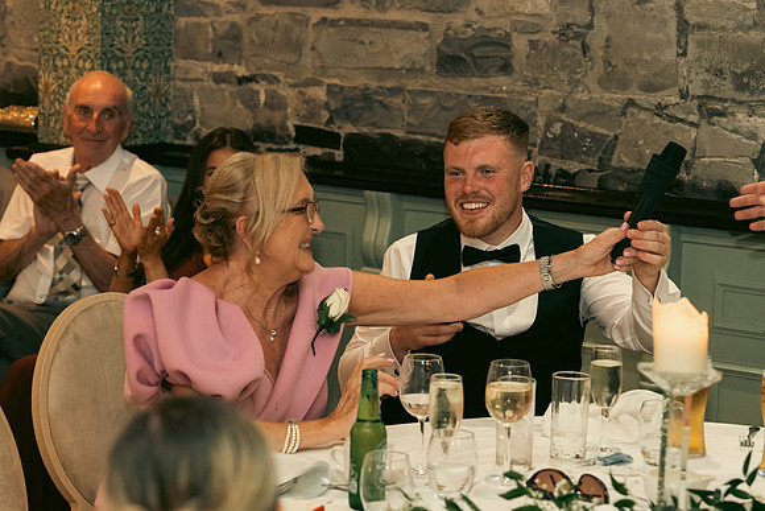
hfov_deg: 19.5
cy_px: 256
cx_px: 382
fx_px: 2232
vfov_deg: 13.0
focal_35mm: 105
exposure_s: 1/160
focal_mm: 70
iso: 2500
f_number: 3.5
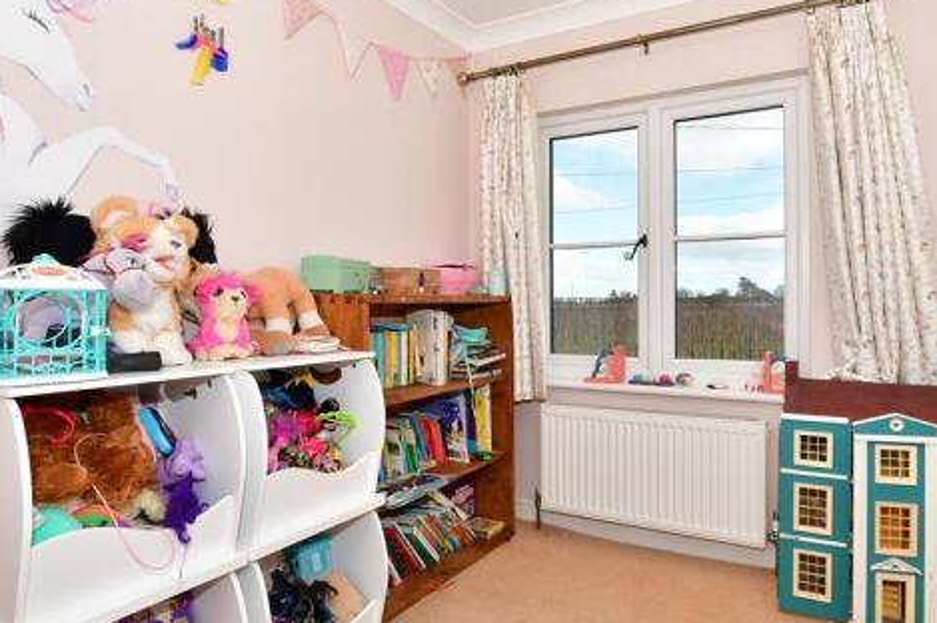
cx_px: 555
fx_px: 546
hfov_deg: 80.4
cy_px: 295
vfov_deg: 59.4
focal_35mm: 21
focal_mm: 10
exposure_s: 1/250
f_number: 8
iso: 320
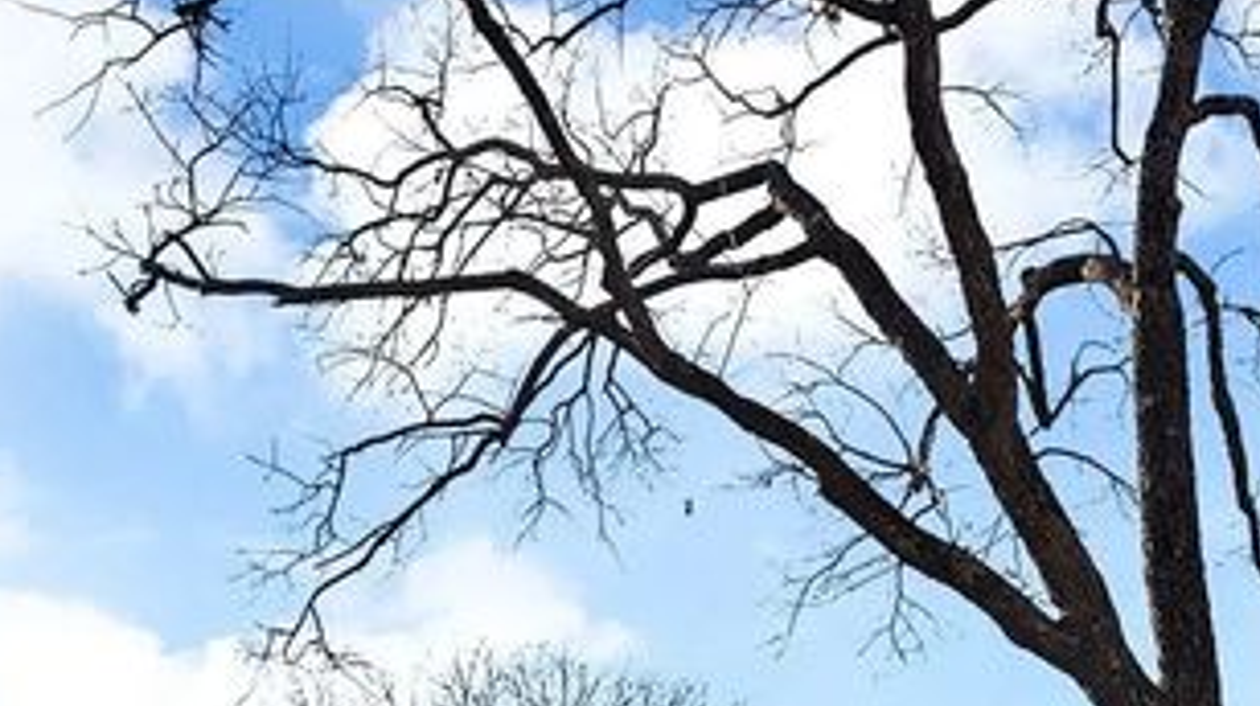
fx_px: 1636
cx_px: 685
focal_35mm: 49
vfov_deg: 19.2
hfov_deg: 42.1
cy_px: 1223
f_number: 9
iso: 640
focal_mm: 14
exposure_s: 1/160
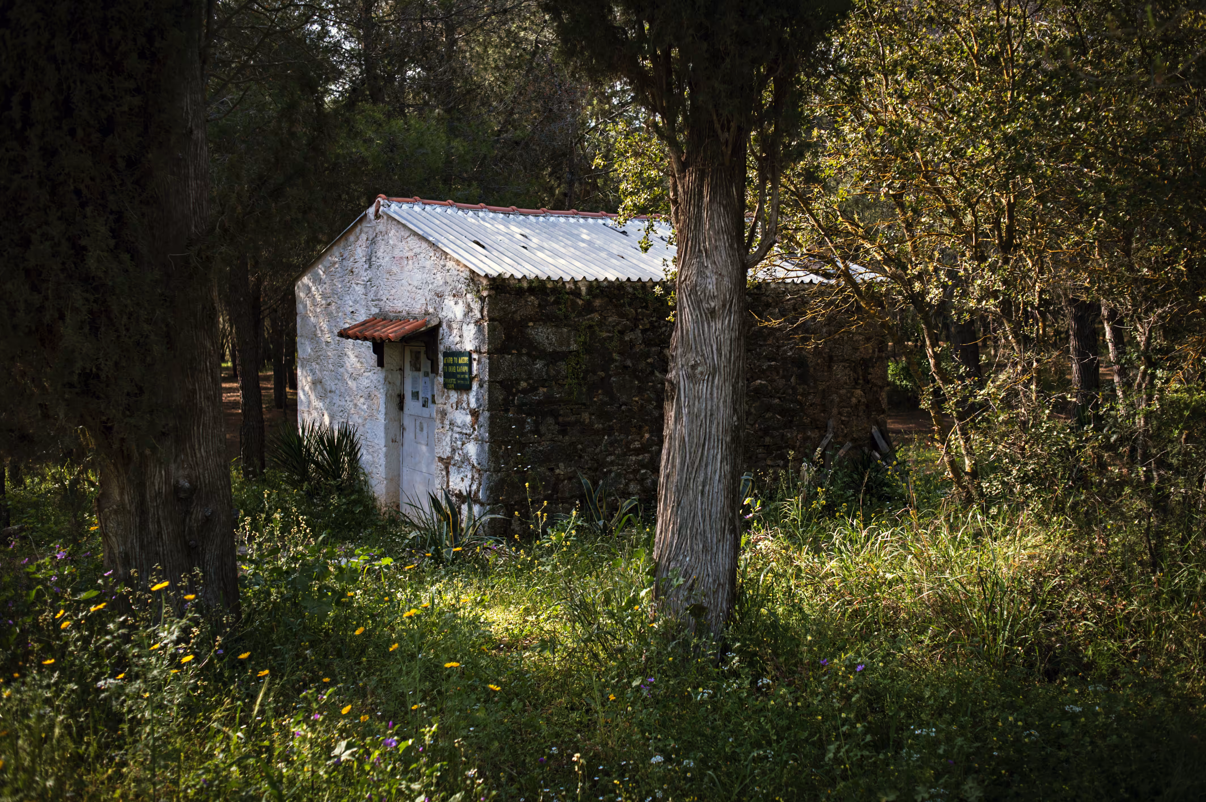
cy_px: 401
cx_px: 603
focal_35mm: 35
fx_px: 1172
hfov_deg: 54.5
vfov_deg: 37.8
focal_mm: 35
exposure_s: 1/500
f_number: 4
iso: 200
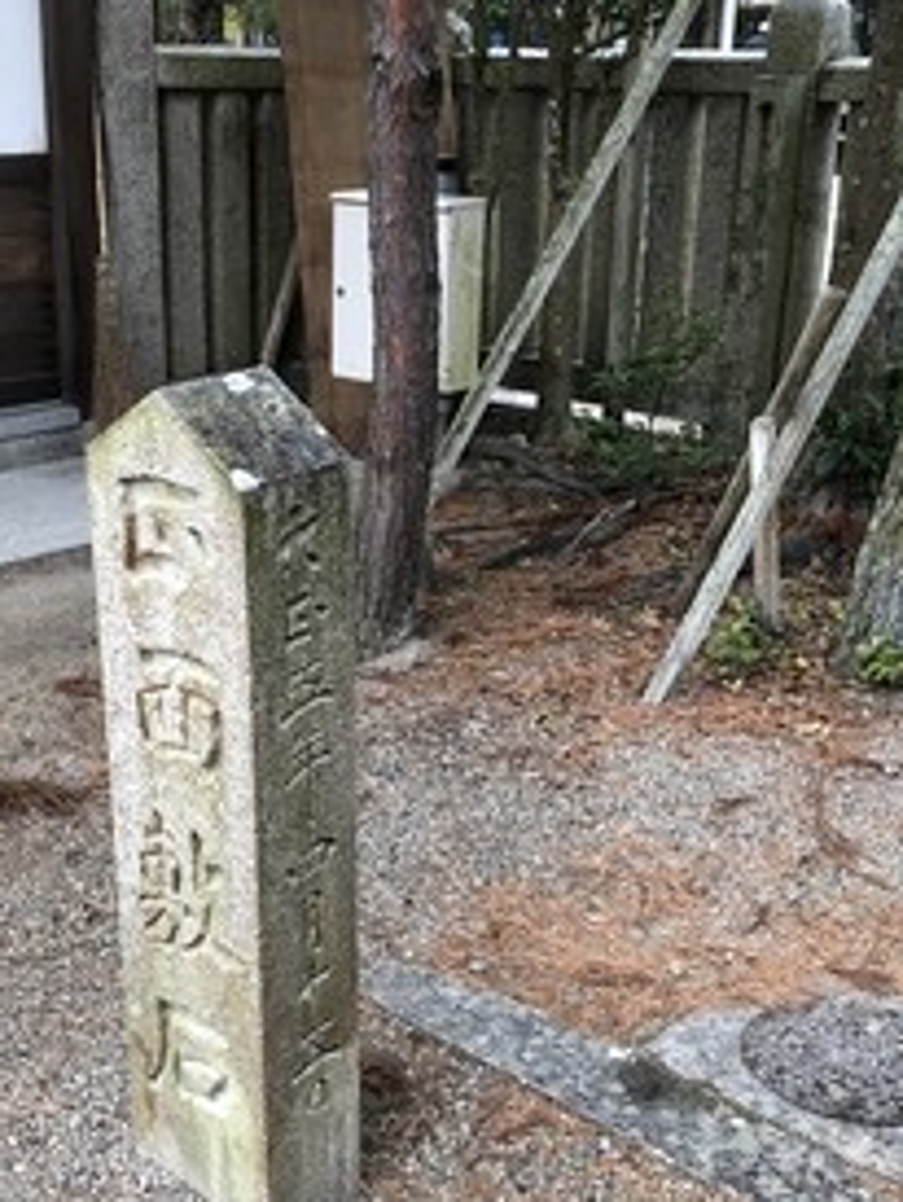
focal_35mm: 46
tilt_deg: -22.8
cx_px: 302
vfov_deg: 41.1
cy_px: 698
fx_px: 1597
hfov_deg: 31.3
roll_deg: +0.0
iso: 25
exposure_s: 1/40
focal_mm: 3.99
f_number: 1.8
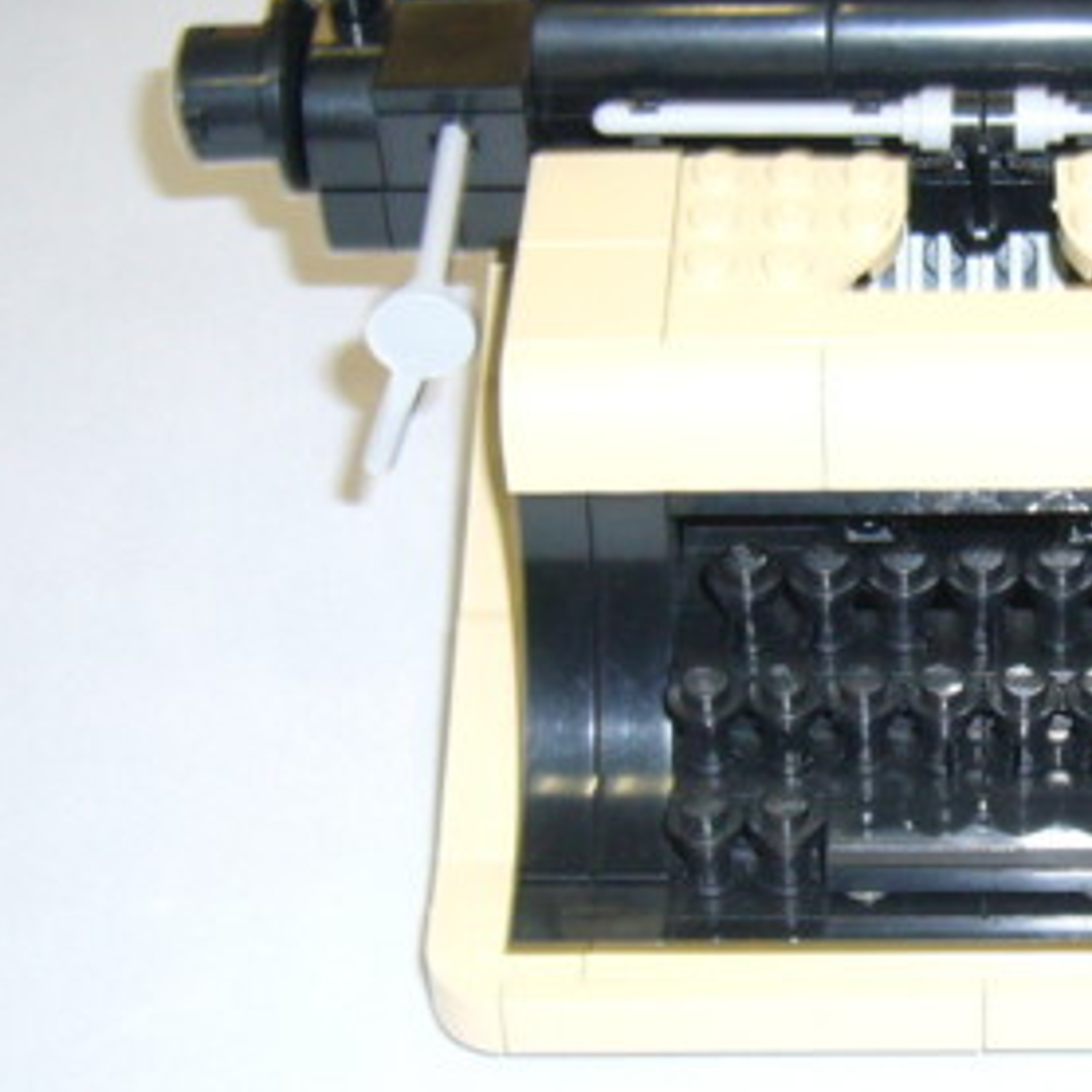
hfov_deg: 19.3
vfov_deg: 19.5
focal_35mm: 89
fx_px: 3176
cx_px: 907
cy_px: 554
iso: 100
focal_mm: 5.8
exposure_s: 1/15
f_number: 2.8
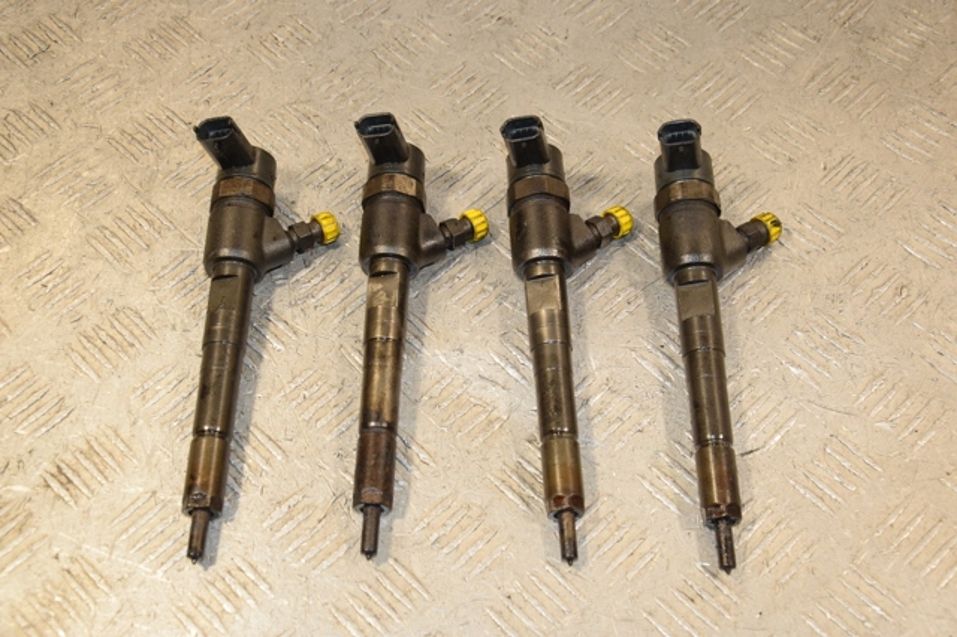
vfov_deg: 23.8
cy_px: 318
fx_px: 1514
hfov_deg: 35.1
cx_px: 478
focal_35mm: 57
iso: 800
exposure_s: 1/200
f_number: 6.3
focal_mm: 38
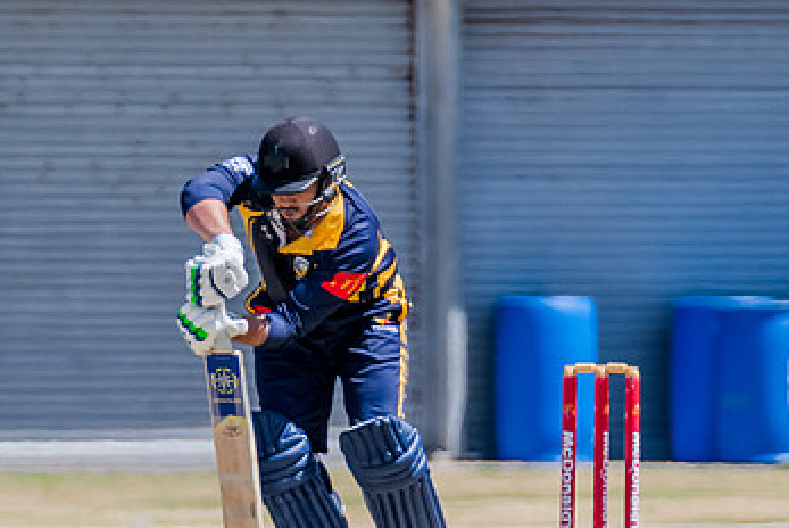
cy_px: 306
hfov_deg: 1.5
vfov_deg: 1.0
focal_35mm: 1408
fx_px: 30884
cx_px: 265
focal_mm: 460
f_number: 6.3
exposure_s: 1/2000
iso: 640
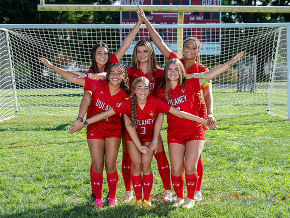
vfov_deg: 17.4
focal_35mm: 85
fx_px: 715
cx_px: 154
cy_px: 107
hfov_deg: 22.9
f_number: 5
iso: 100
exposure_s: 1/320
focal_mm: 70
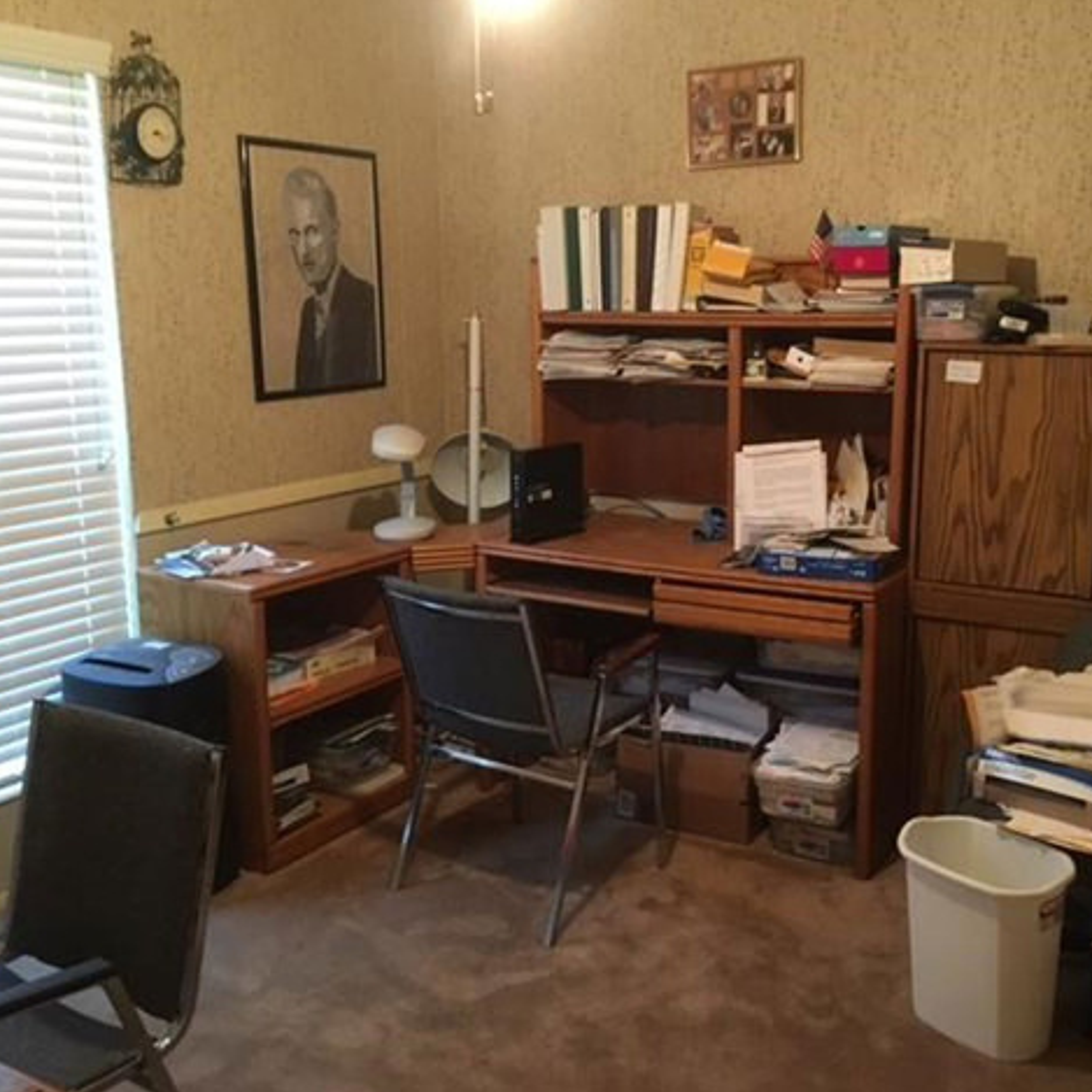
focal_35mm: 35
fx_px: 1249
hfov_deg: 47.1
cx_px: 624
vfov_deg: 47.2
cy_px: 545
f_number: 2.2
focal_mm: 4.15
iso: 200
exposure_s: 1/20
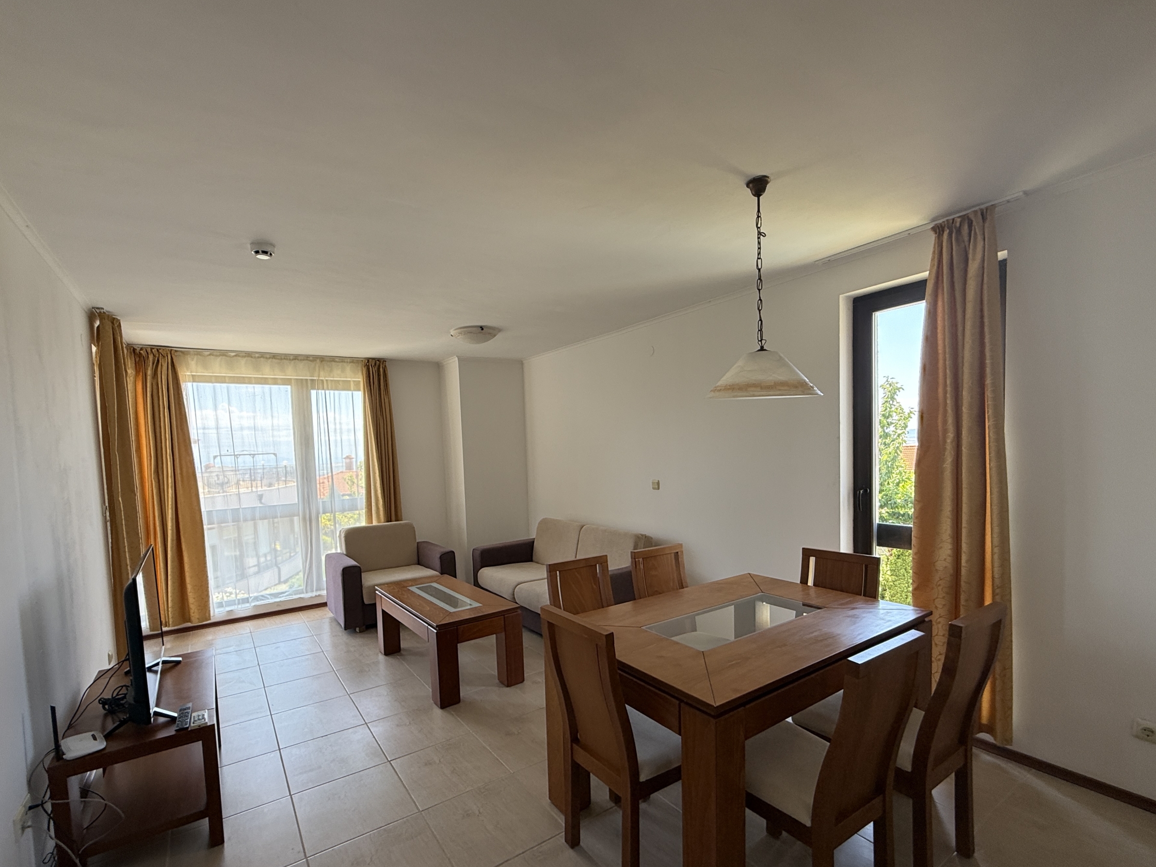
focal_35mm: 16
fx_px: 534
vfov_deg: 77.8
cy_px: 480
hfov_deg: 94.4
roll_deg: +2.0
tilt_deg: -3.5
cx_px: 542
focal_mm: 2.22
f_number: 2.2
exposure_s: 1/99
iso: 64
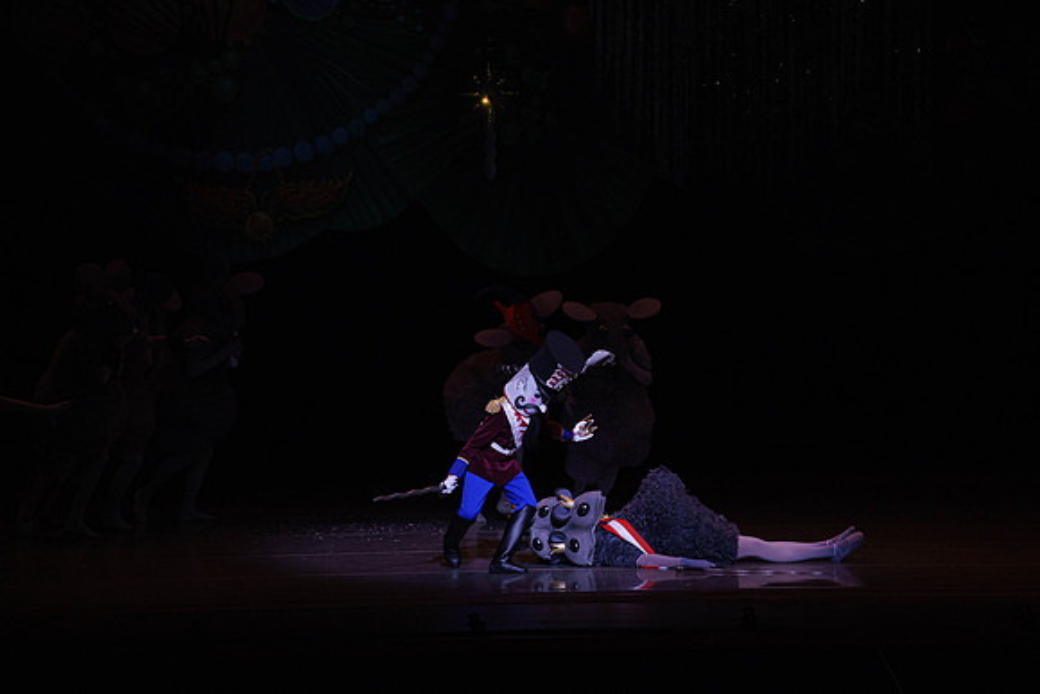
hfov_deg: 10.3
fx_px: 5779
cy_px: 347
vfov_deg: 6.9
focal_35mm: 200
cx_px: 520
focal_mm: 200
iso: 5000
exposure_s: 1/320
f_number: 9
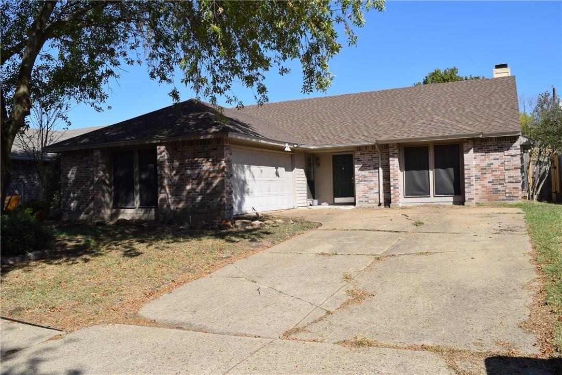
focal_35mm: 33
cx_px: 281
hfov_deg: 57.2
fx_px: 515
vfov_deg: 40.0
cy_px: 188
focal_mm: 22
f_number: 8
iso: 200
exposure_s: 1/500
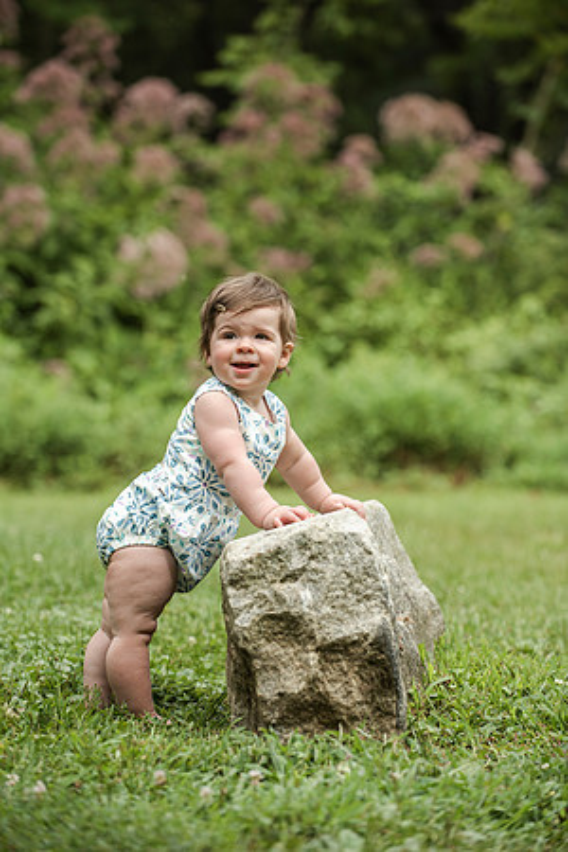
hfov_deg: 10.2
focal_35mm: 135
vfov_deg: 15.2
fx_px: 3195
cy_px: 426
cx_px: 284
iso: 640
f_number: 4
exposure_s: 1/3200
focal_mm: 135
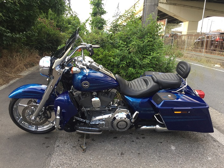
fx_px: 188
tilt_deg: -13.2
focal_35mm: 29
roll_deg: -2.9
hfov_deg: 61.7
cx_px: 112
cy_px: 84
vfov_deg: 48.2
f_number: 2.2
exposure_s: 1/60
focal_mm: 4.15
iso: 32
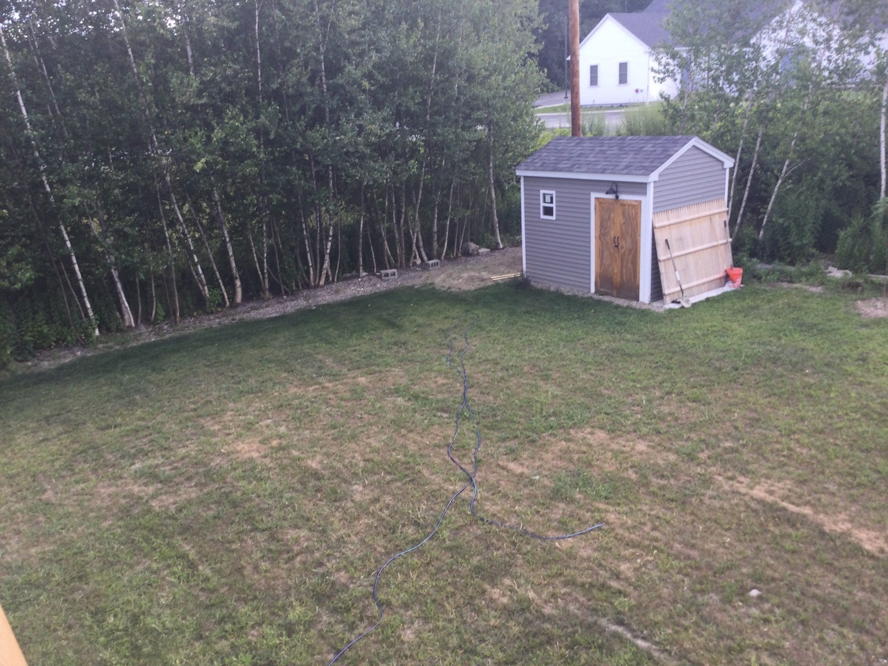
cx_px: 444
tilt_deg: -22.6
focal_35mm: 31
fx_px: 795
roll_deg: +2.2
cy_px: 333
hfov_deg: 58.4
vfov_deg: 45.4
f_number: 2.4
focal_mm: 3.3
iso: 25
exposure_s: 1/208
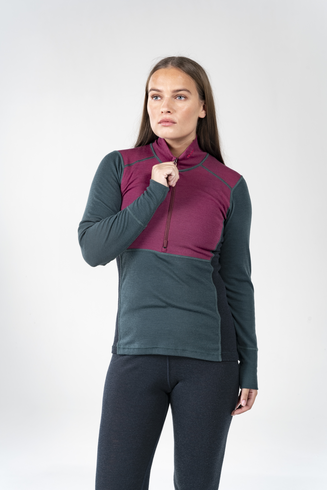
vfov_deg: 28.8
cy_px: 245
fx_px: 953
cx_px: 164
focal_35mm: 70
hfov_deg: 19.5
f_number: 10
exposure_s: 1/160
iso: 100
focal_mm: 70
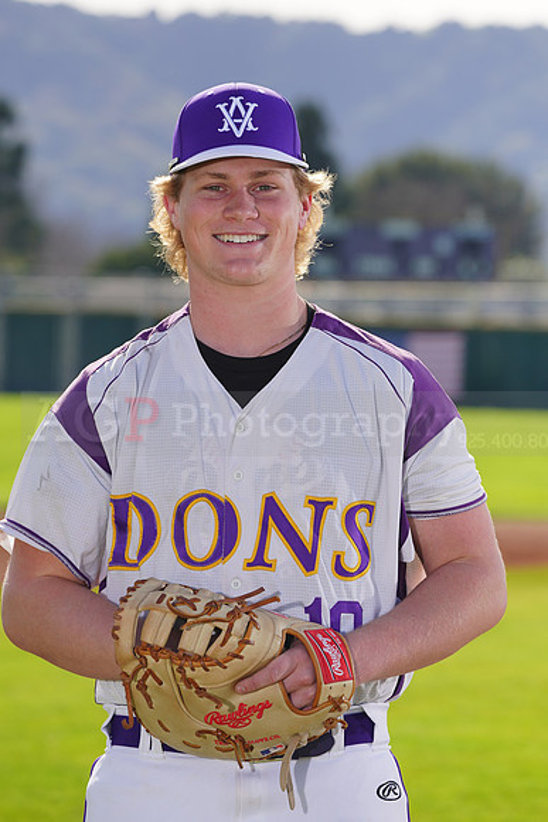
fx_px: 4769
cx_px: 274
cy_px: 411
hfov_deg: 6.6
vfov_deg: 9.8
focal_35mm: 209
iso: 100
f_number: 8
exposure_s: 1/250
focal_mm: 209
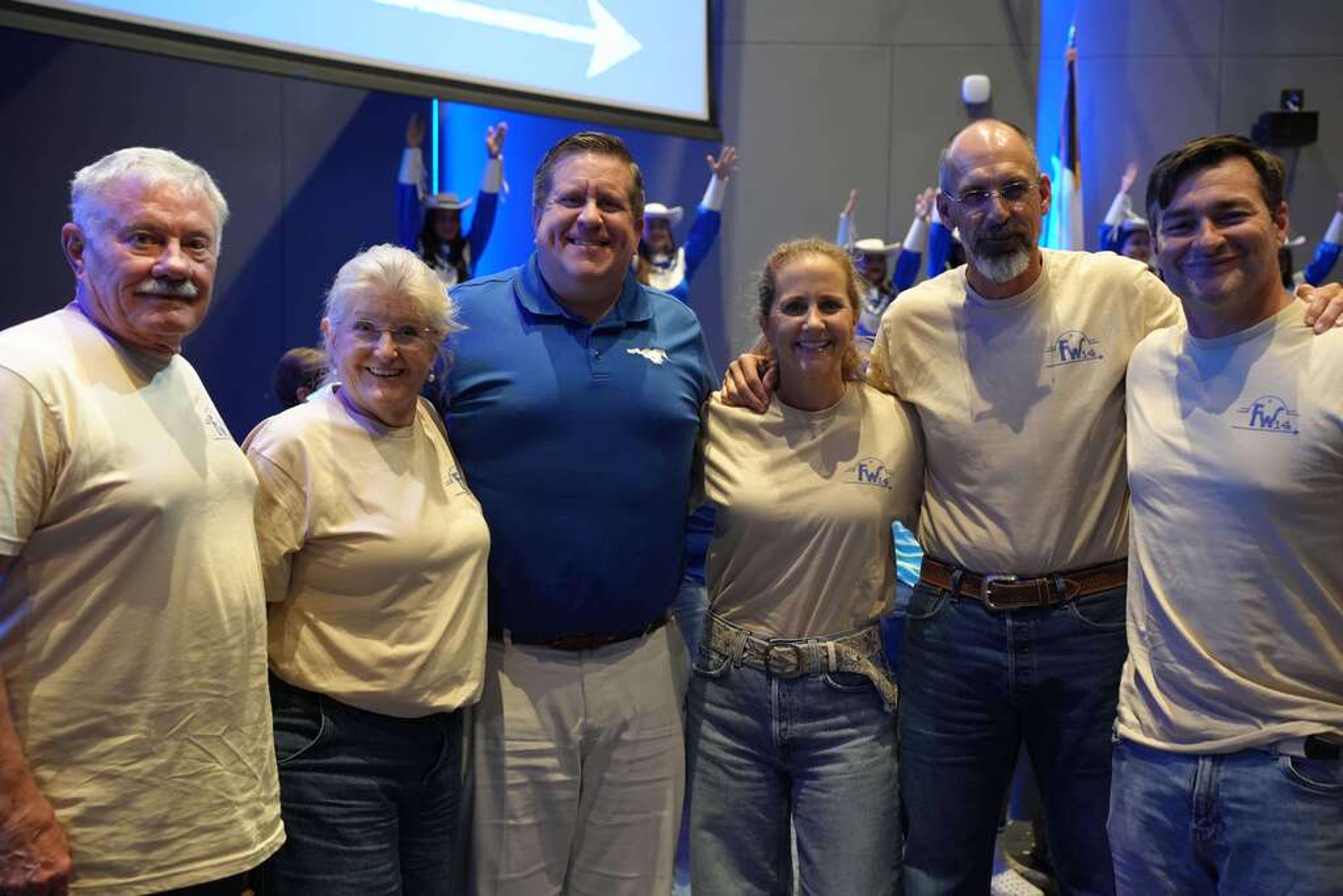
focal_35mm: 44
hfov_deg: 44.5
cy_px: 448
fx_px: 1642
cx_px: 672
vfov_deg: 30.5
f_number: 4
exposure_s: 1/160
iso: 4000
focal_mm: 44
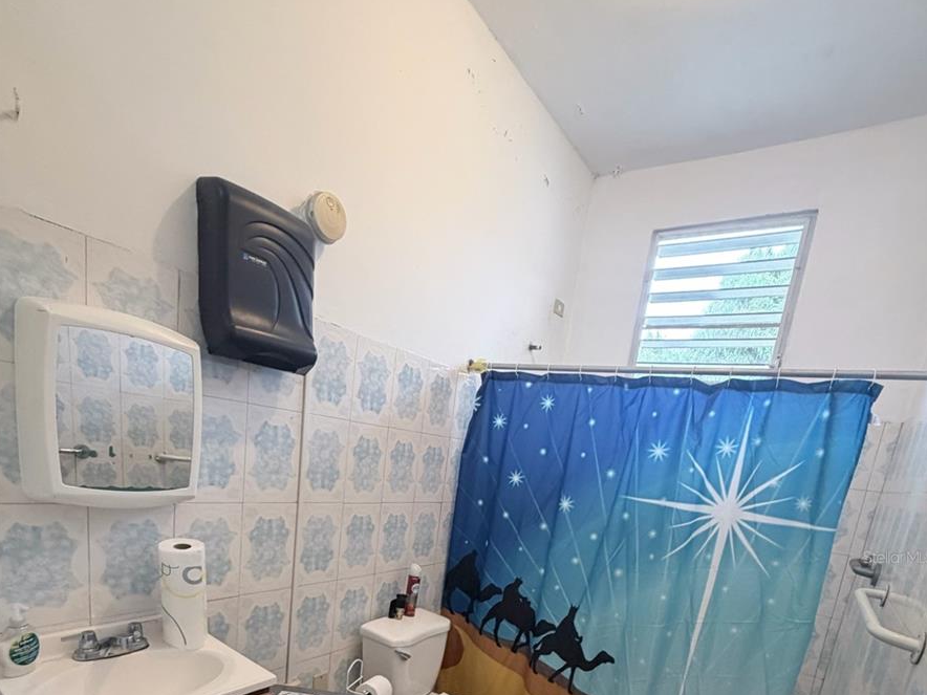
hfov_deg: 84.7
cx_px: 466
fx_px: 509
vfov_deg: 62.8
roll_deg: -8.0
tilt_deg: -11.2
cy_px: 557
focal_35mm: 19
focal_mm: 2.22
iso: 250
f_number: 2.2
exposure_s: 1/60
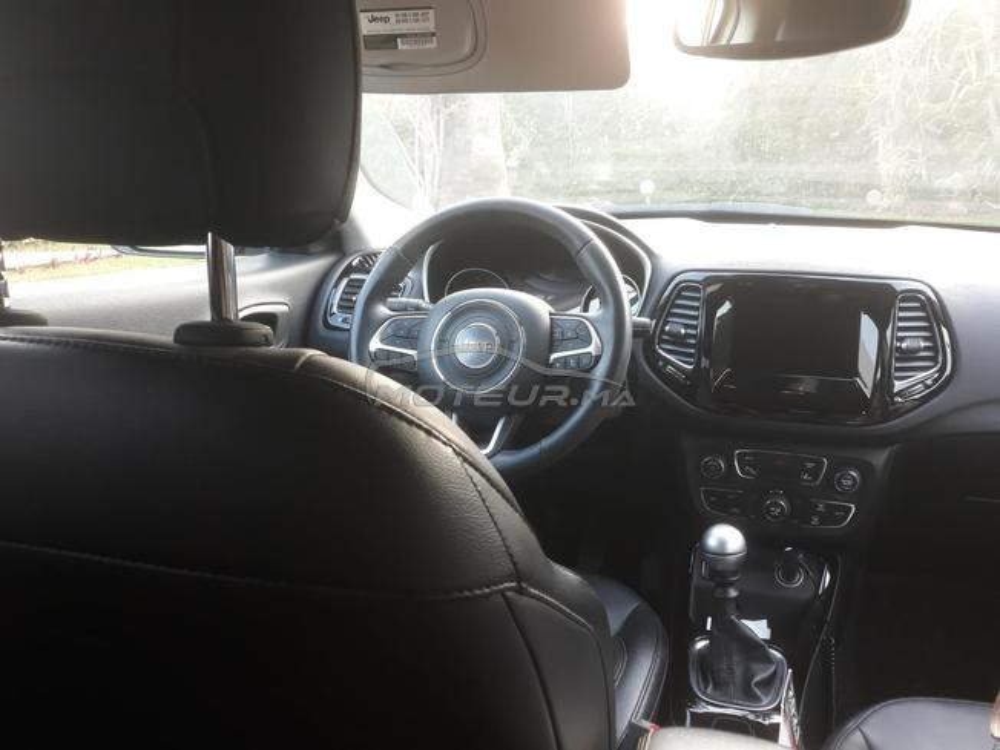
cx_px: 500
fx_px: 780
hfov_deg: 65.3
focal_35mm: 27
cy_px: 375
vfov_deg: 51.4
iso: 80
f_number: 1.7
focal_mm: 3.71
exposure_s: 1/50
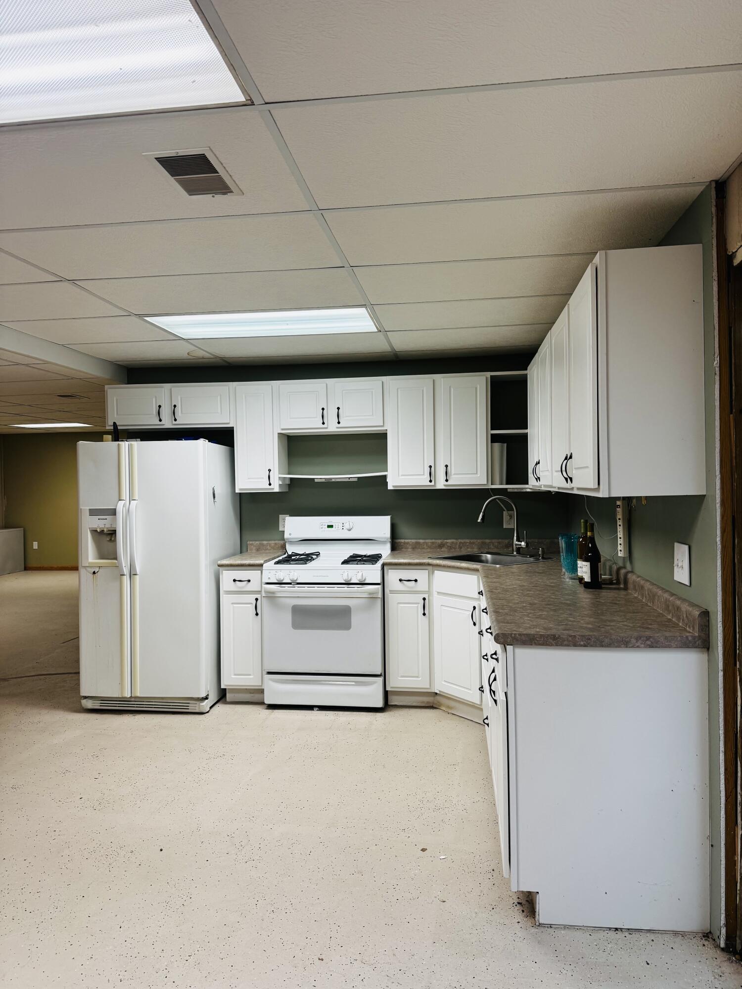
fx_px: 686
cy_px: 494
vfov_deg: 71.6
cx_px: 371
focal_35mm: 24
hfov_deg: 56.8
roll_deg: +1.0
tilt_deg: -0.9
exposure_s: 1/120
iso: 125
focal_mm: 6.76
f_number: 1.78
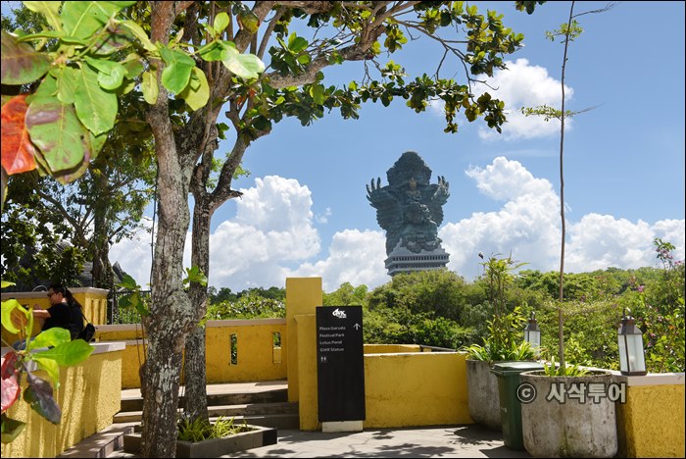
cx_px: 343
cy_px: 230
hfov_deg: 50.7
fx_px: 725
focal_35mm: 38
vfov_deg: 35.1
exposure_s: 1/320
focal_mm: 38
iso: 100
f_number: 10
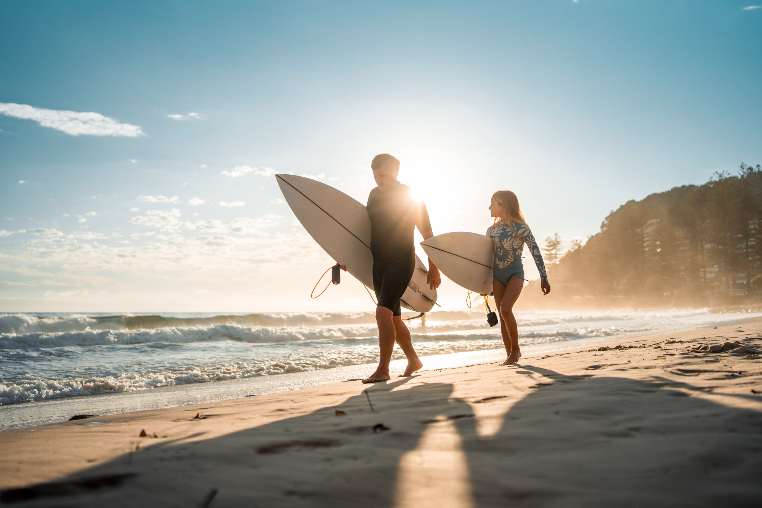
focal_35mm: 35
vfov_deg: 37.9
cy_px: 254
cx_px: 381
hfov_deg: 54.4
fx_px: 741
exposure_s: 1/8000
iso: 100
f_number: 2
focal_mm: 35
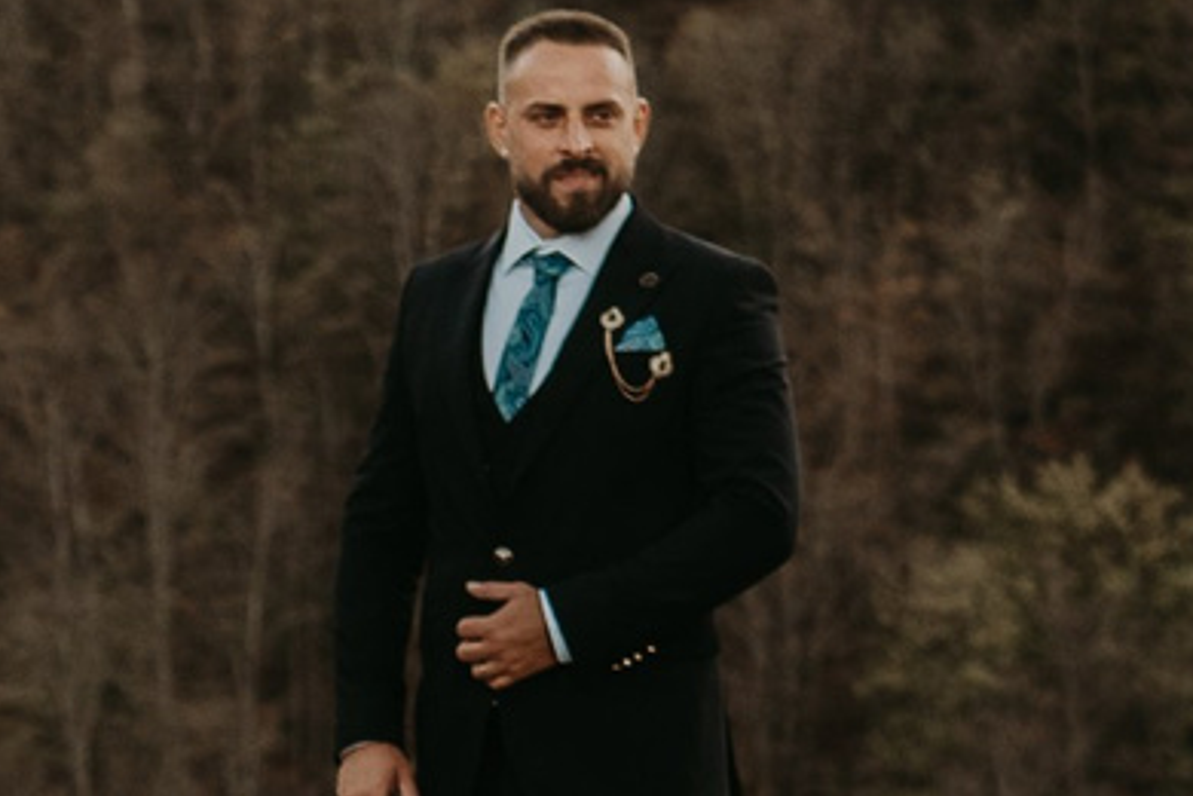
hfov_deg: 8.8
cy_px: 1915
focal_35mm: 230
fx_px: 7621
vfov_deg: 5.7
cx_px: -343
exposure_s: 1/800
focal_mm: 35
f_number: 2.2
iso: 250
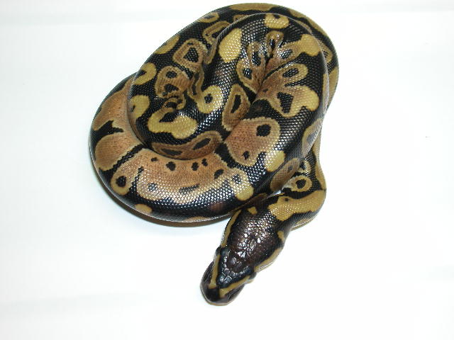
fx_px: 708
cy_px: 170
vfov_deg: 27.0
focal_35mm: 54
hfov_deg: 35.5
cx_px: 227
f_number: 4
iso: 100
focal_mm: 13.6
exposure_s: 1/30
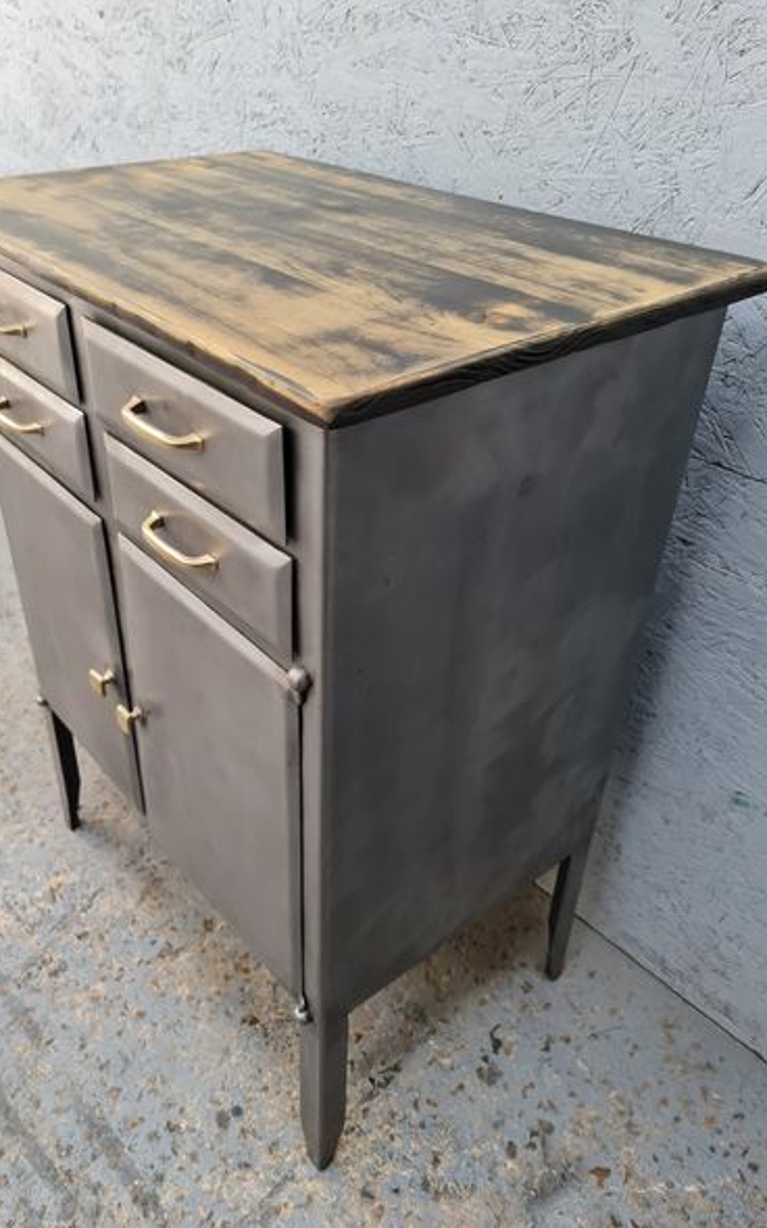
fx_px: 903
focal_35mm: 27
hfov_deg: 45.8
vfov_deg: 68.4
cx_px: 306
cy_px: 611
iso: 200
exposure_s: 1/100
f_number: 1.8
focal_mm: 7
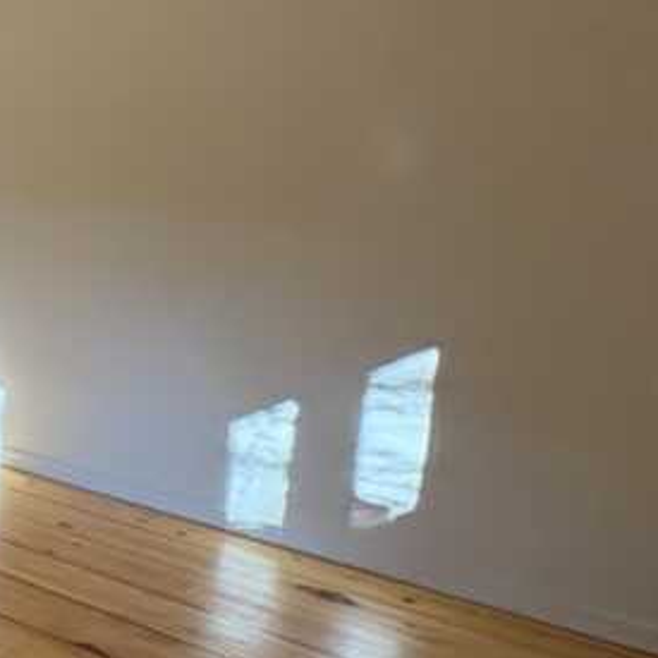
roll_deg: -1.6
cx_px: -560
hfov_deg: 21.4
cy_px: 184
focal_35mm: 46
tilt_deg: -3.6
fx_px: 989
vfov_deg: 36.1
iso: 250
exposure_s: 1/60
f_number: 2.2
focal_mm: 2.22
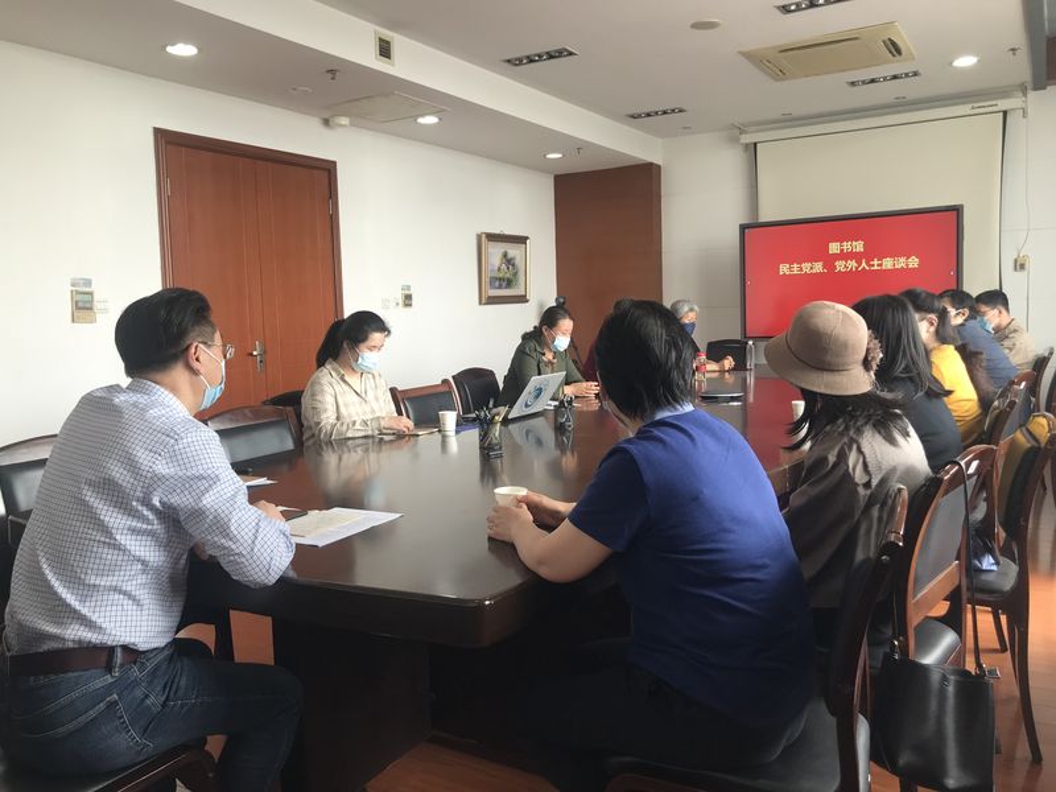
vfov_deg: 49.7
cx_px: 528
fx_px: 854
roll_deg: +1.7
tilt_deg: -3.0
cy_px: 396
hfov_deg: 63.4
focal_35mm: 28
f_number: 1.8
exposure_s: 1/50
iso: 25
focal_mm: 3.99
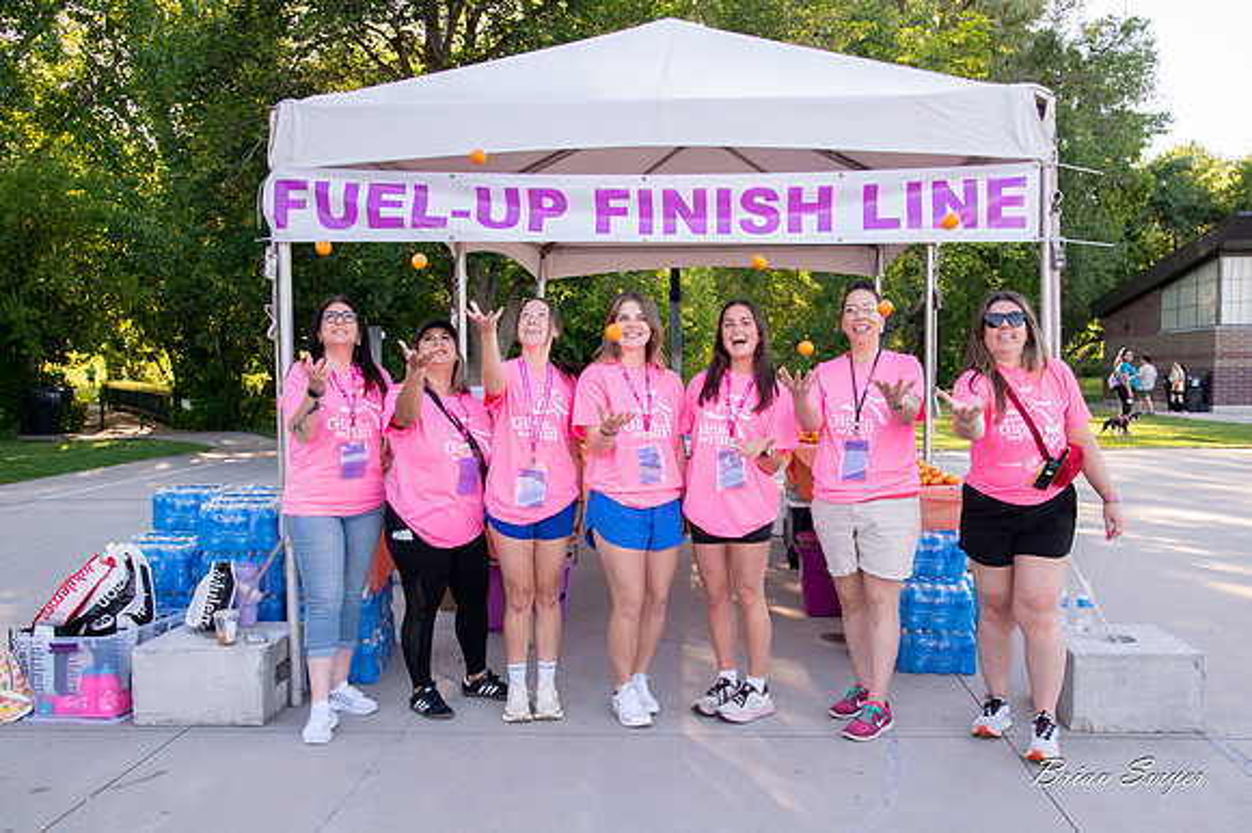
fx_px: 1189
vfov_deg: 38.6
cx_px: 675
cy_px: 450
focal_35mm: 34
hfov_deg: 55.5
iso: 500
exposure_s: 1/200
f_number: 7.1
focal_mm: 31
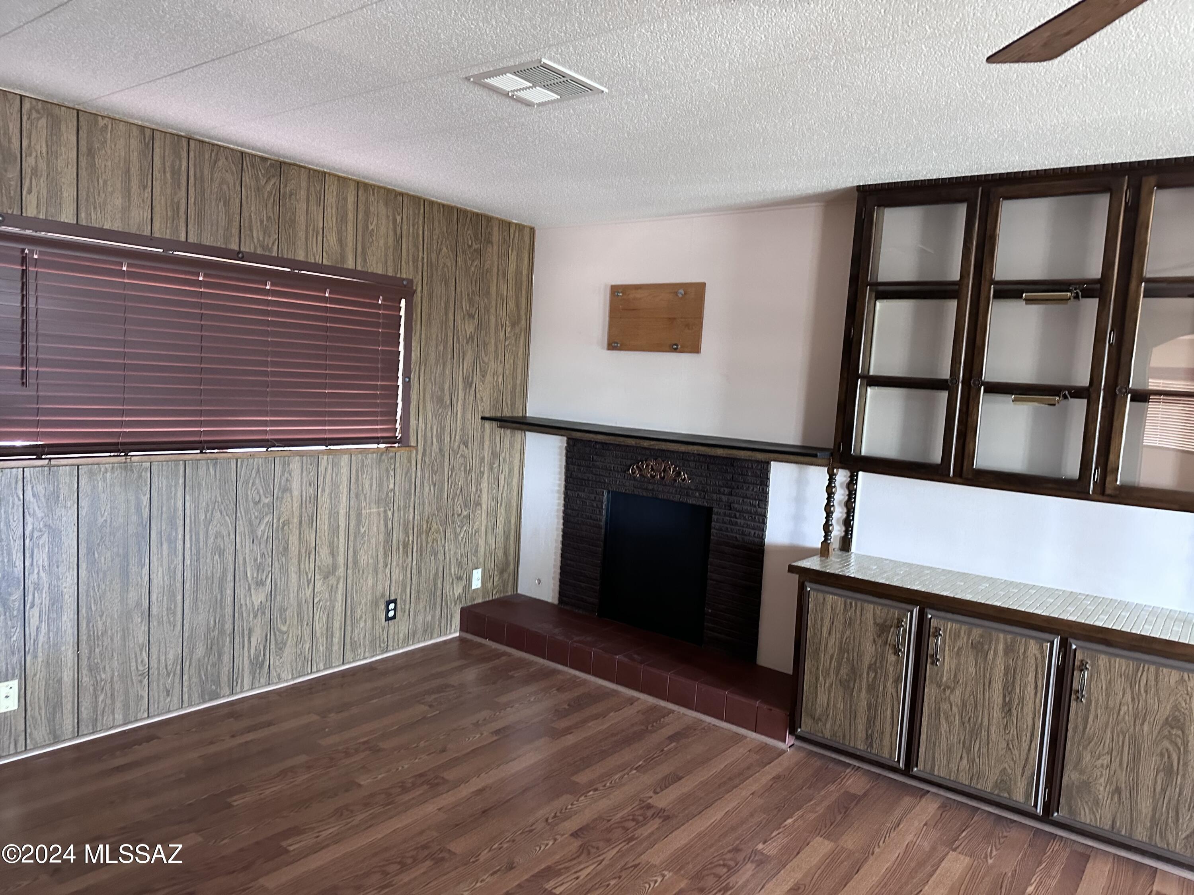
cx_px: 597
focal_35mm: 24
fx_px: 828
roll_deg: -3.7
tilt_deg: -8.5
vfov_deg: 56.8
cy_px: 448
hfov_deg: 71.6
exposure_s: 1/60
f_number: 1.78
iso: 640
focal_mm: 6.86
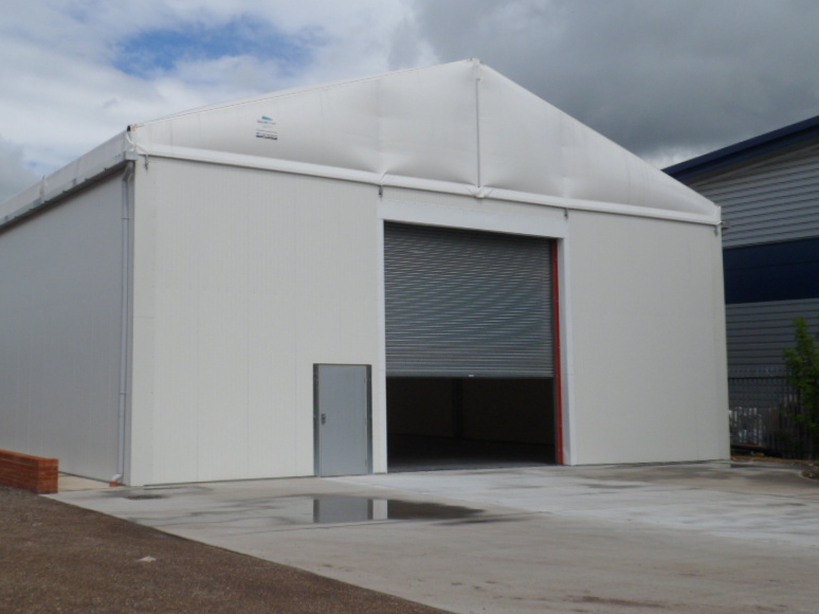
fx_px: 1064
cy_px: 275
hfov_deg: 41.7
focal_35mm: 45
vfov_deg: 32.1
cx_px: 297
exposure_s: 1/180
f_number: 10.4
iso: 80
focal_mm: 5.7
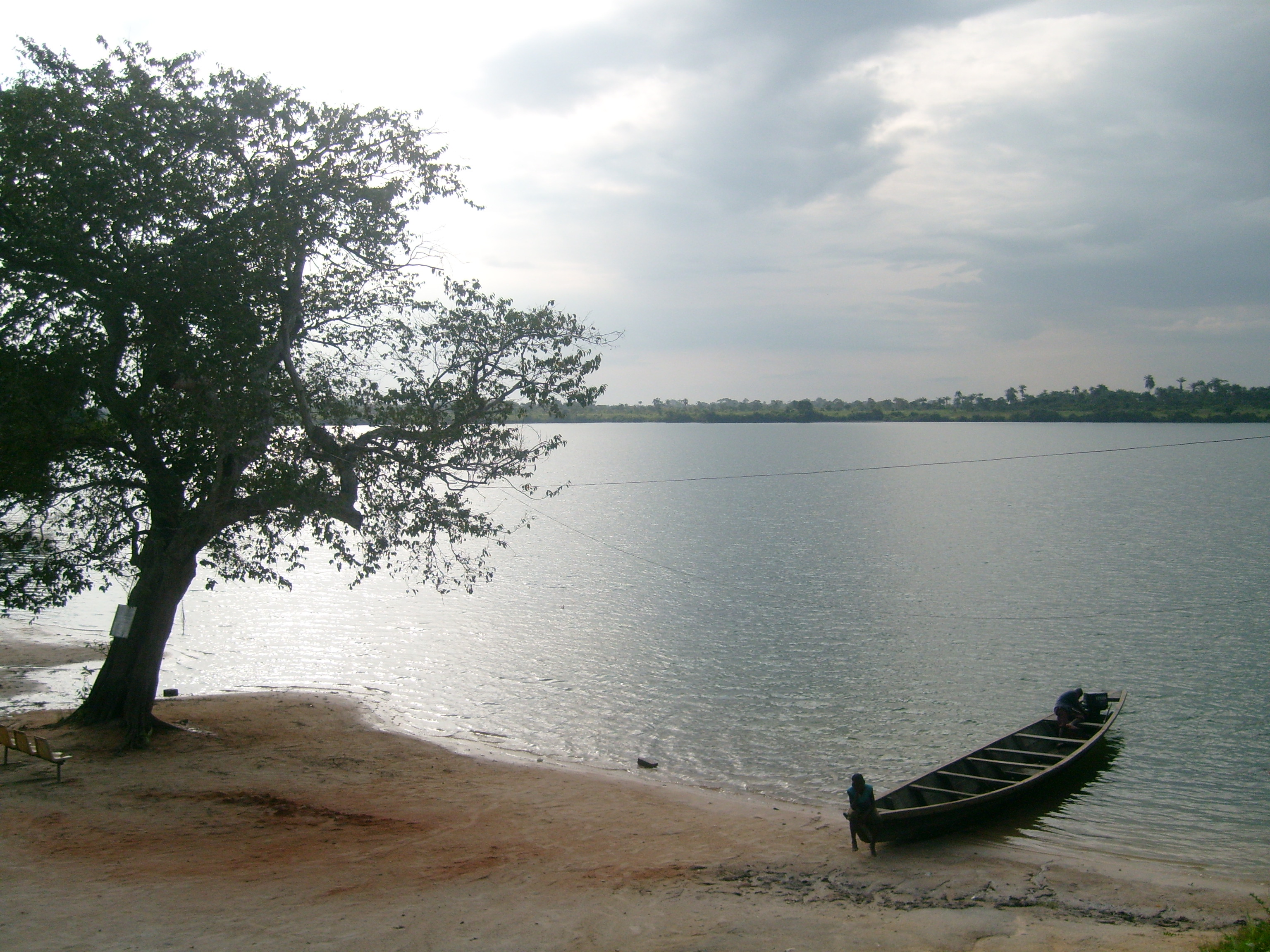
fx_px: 1284
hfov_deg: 52.6
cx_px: 635
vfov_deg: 40.7
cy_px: 476
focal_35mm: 35
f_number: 7.1
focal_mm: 5.8
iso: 80
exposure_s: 1/350
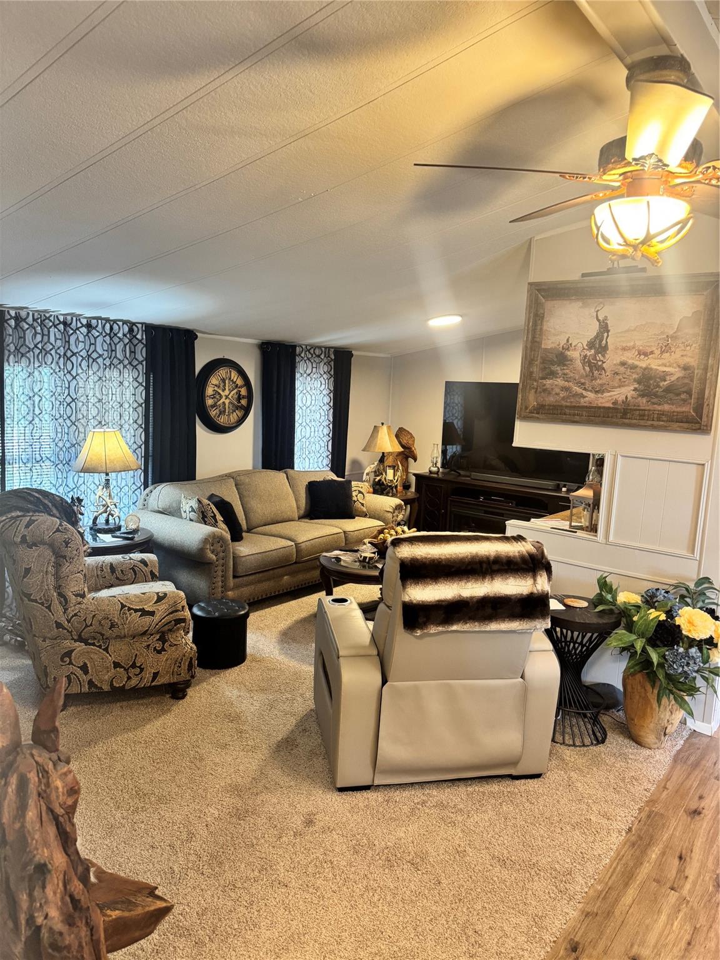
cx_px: 360
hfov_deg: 56.8
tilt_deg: -9.0
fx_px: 666
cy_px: 480
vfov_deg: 71.6
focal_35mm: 24
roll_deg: -1.9
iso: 400
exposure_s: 1/60
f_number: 1.78
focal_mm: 6.76
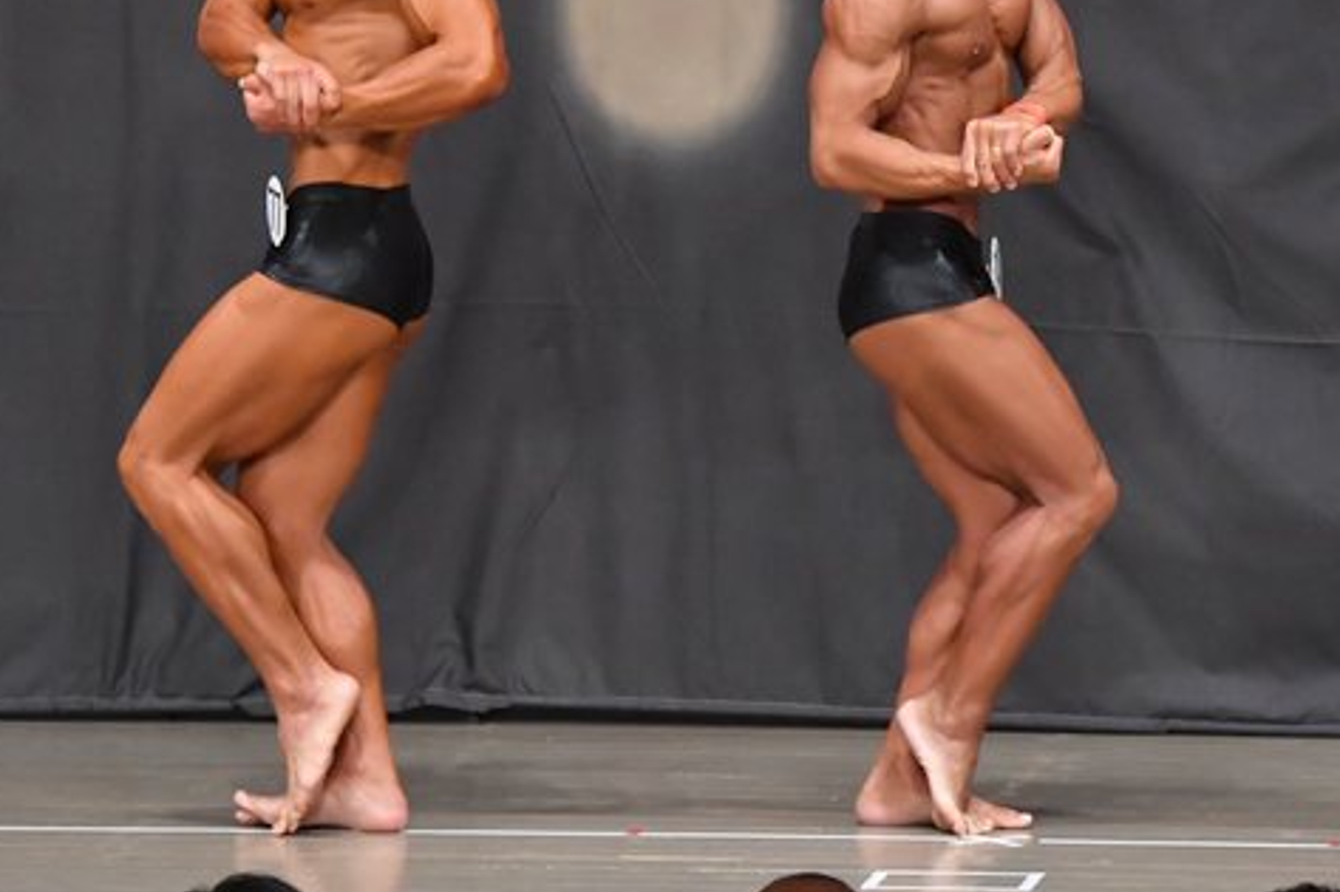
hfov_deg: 6.2
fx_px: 12316
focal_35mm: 331
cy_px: 309
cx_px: 1033
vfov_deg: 4.1
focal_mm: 135
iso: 6400
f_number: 5.6
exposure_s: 1/400
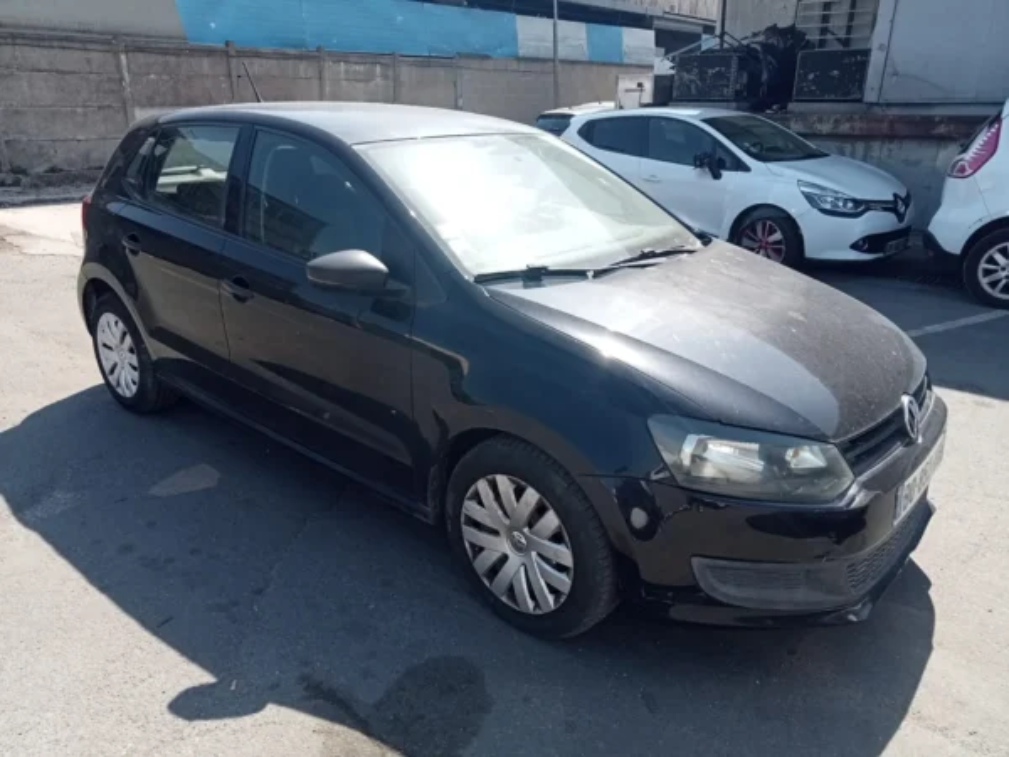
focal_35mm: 28
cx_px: 504
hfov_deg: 63.4
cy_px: 378
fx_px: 816
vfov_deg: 49.7
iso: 103
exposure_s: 1/501
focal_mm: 3.46
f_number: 2.2
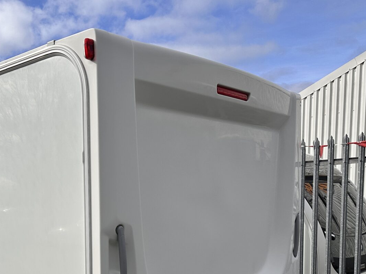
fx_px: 486
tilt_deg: -7.2
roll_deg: +1.0
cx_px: 83
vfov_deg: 29.9
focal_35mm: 46
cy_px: 257
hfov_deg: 39.9
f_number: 1.78
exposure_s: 1/6623
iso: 80
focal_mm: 6.86
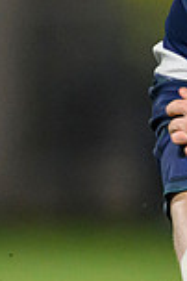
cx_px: 279
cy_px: 35
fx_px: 26987
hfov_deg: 0.4
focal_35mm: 3456
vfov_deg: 0.6
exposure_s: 1/640
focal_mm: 560
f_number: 4
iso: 6400
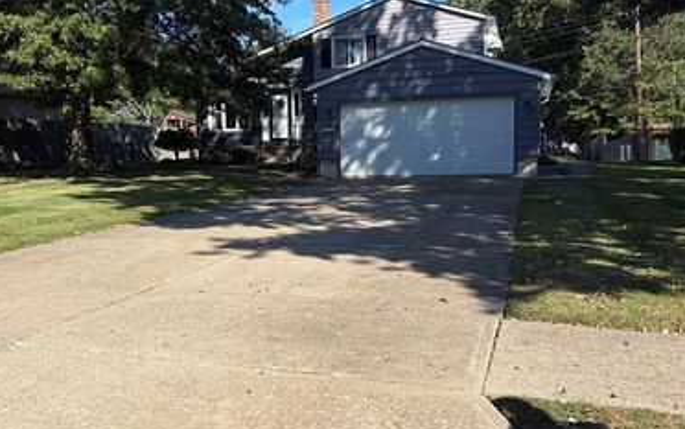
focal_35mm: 37
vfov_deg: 34.5
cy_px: 196
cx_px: 306
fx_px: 691
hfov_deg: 52.6
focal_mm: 5.96
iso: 50
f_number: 1.6
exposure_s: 1/3623
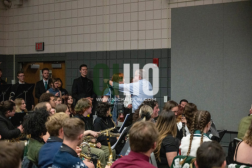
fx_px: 490
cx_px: 126
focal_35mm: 70
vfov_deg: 19.5
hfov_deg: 28.8
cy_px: 84
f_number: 4
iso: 10000
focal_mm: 70
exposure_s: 1/500
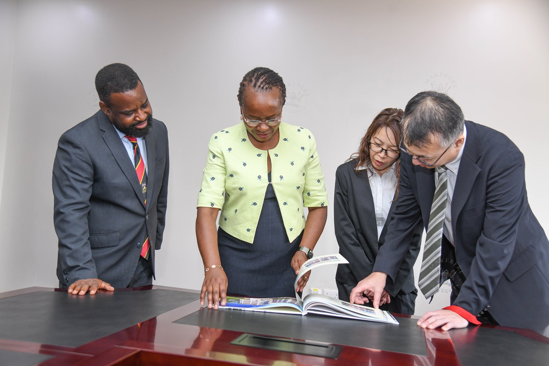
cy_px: 183
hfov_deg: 50.7
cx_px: 274
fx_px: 580
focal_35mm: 38
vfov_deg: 35.1
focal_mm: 38
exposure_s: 1/250
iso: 800
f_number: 4
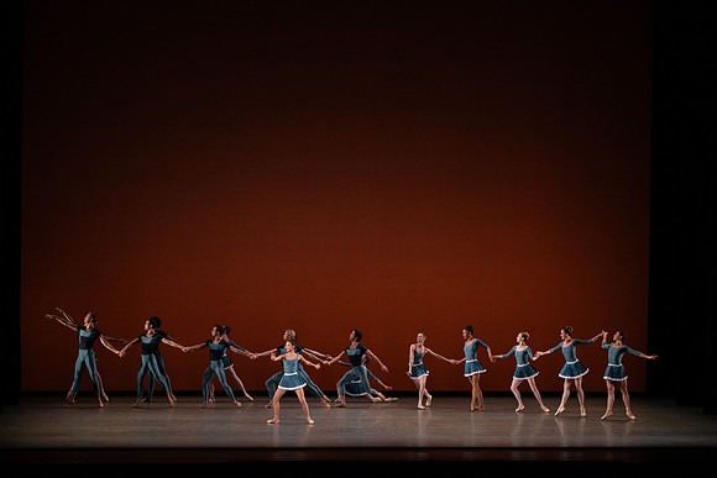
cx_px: 358
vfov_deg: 13.7
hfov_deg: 20.4
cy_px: 239
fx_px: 1992
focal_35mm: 100
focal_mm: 100
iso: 5000
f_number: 9
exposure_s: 1/400
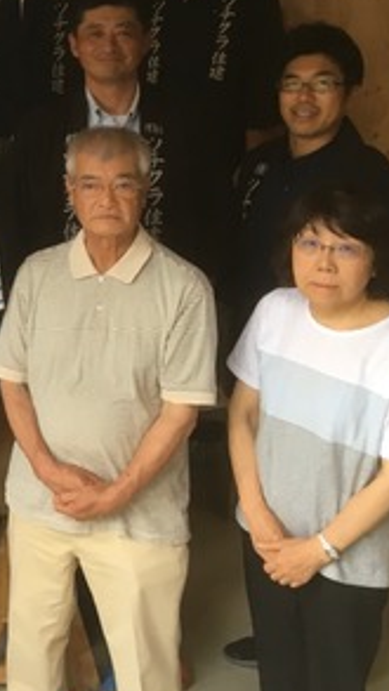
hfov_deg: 15.9
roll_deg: -0.9
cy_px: 229
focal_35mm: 69
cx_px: -207
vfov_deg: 30.3
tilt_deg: -13.7
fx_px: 1264
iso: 50
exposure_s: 1/30
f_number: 2.2
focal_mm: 4.15
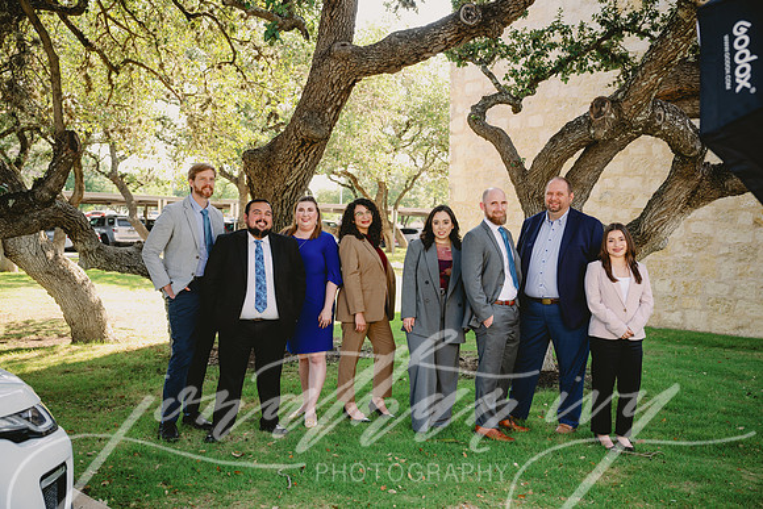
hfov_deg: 48.4
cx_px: 382
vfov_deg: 33.4
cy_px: 254
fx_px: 848
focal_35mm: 40
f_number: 3.5
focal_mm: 40
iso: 200
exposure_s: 1/160
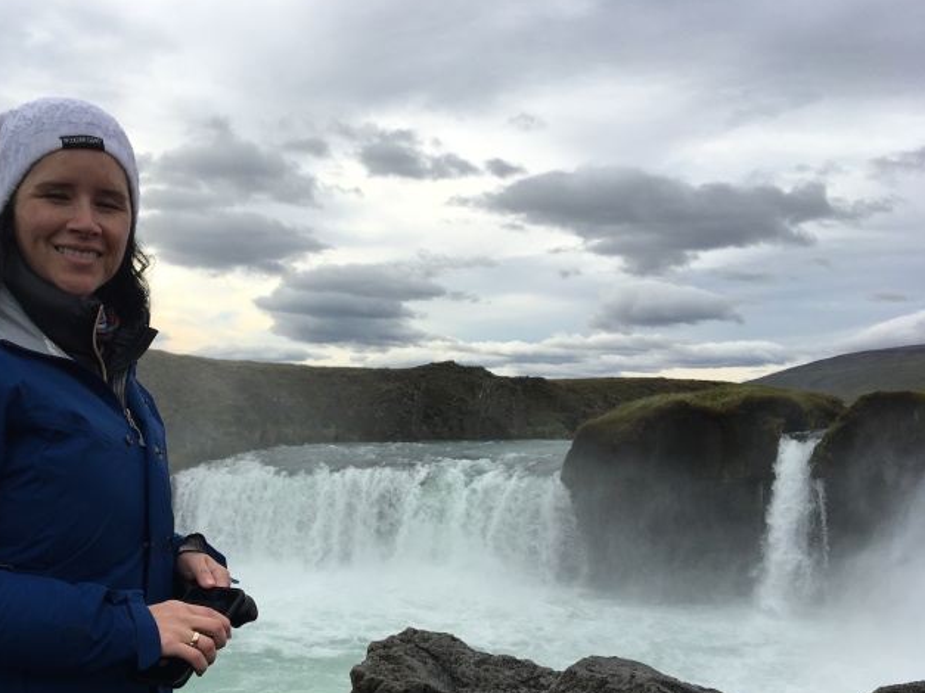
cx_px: 338
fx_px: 989
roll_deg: -1.1
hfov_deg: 49.6
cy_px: 425
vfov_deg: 38.5
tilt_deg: -2.4
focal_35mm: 37
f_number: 2.2
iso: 25
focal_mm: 4.15
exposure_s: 1/651
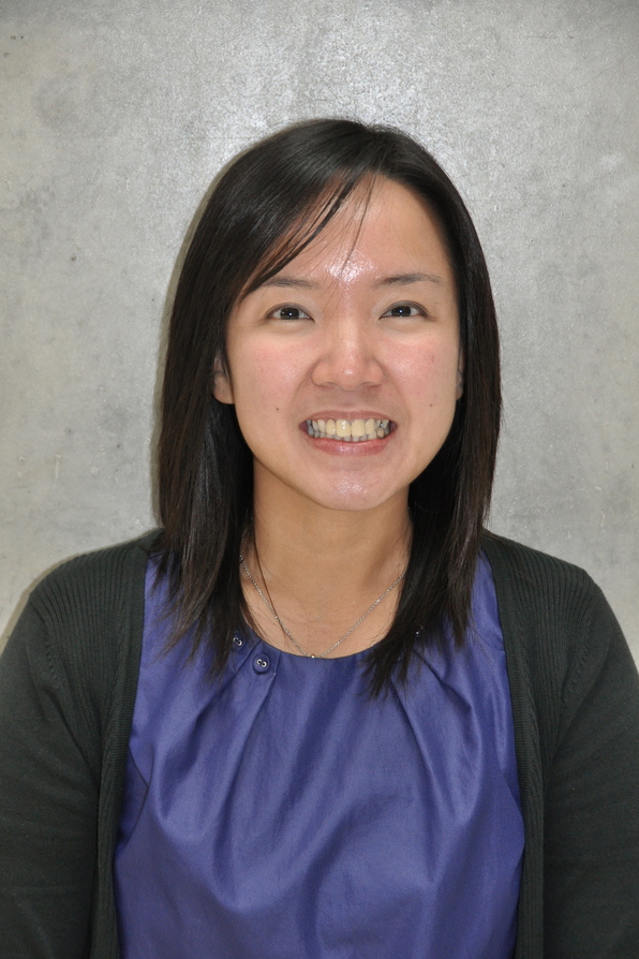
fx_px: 2822
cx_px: 321
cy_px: 483
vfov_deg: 19.3
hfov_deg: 12.9
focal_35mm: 106
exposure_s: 1/60
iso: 800
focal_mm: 70
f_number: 5
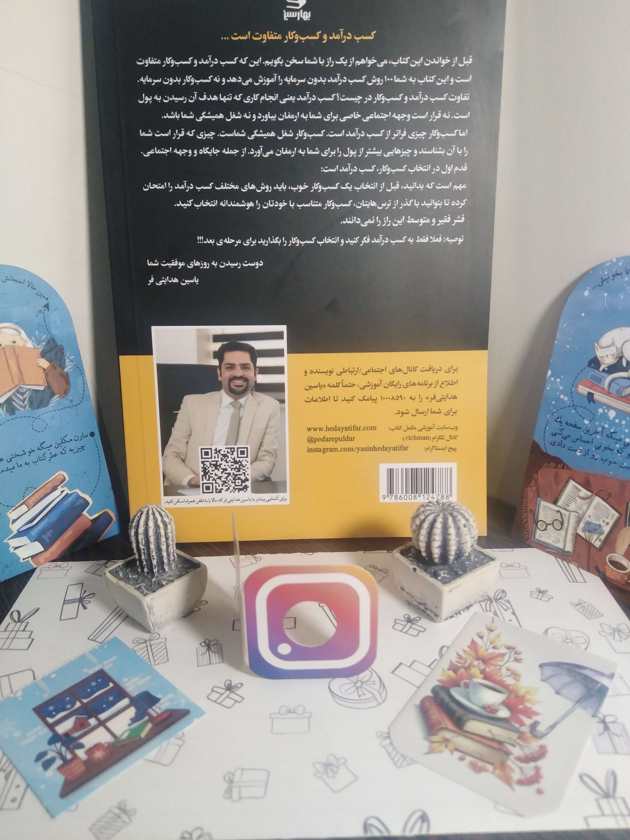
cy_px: 420
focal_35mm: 26
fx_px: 631
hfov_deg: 53.1
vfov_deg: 67.3
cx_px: 315
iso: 273
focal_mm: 3.59
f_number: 1.8
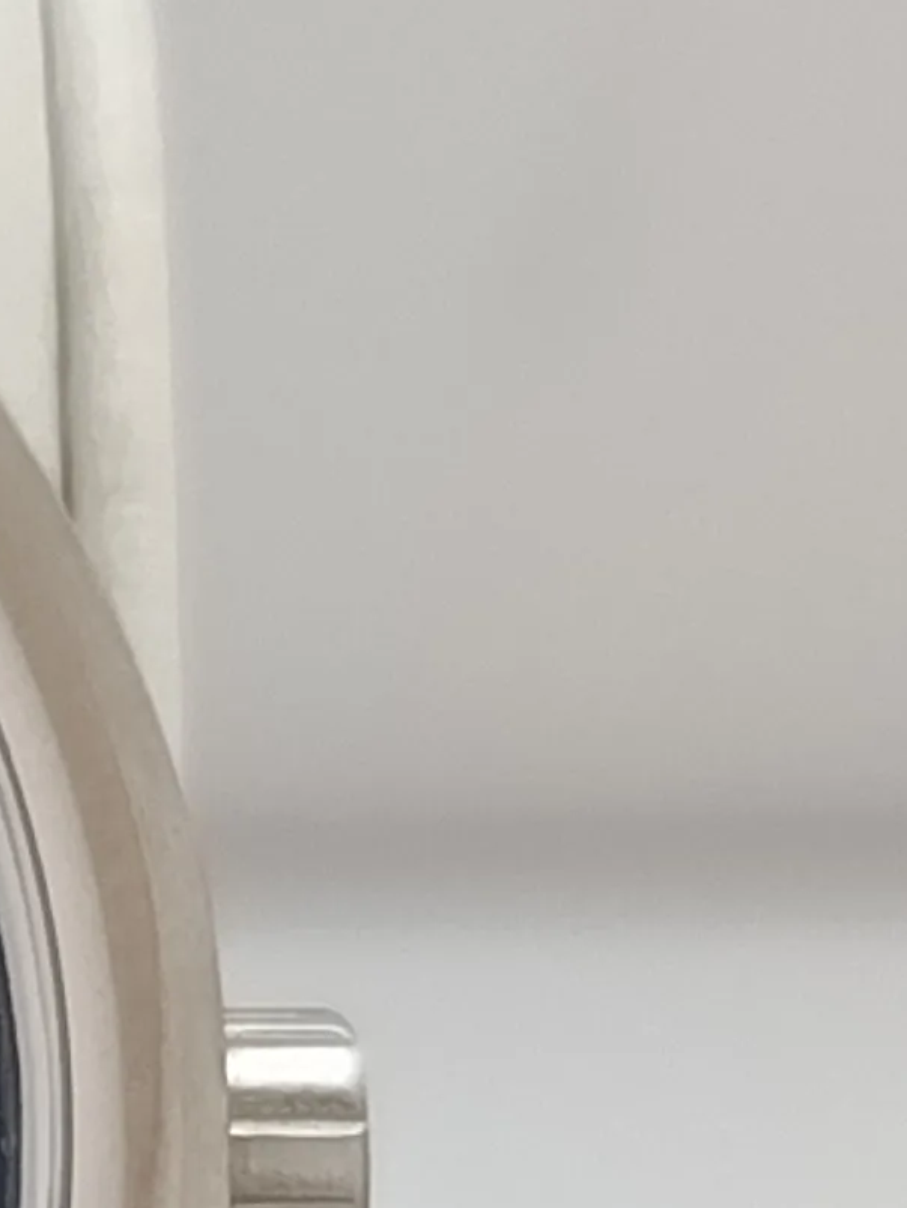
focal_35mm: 239
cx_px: -1175
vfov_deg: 8.1
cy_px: 1974
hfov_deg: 6.0
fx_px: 8343
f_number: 1.7
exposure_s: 1/100
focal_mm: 5.24
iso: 531
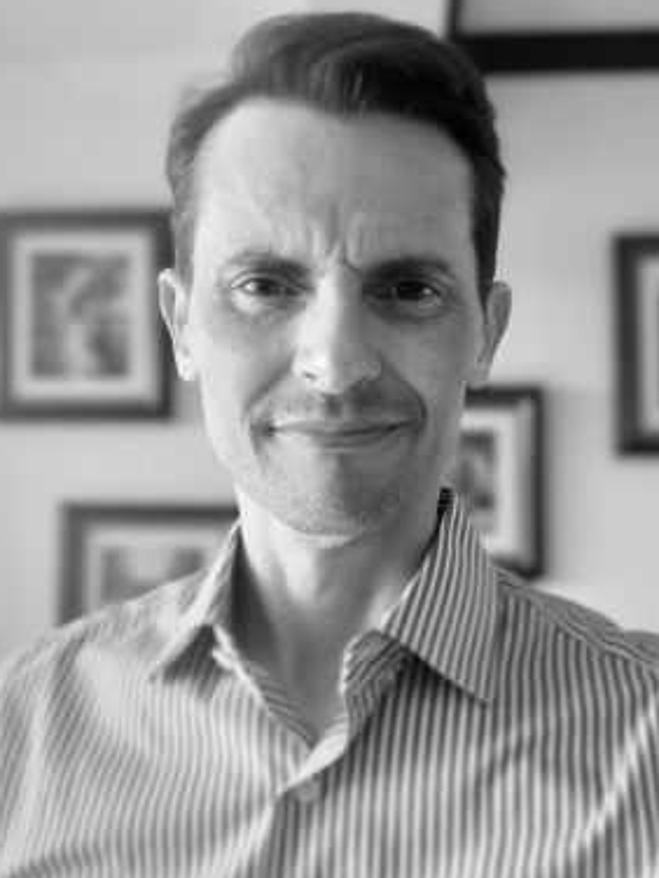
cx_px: 339
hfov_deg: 41.8
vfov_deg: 54.0
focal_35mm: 34
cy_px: 437
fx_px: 863
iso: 250
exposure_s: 1/60
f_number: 2.2
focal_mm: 2.87
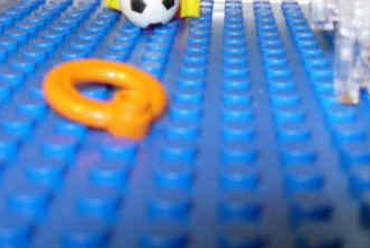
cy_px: 1
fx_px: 741
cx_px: 246
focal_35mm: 72
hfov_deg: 27.9
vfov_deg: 18.5
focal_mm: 7.8
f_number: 4.8
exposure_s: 1/1.5
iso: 79
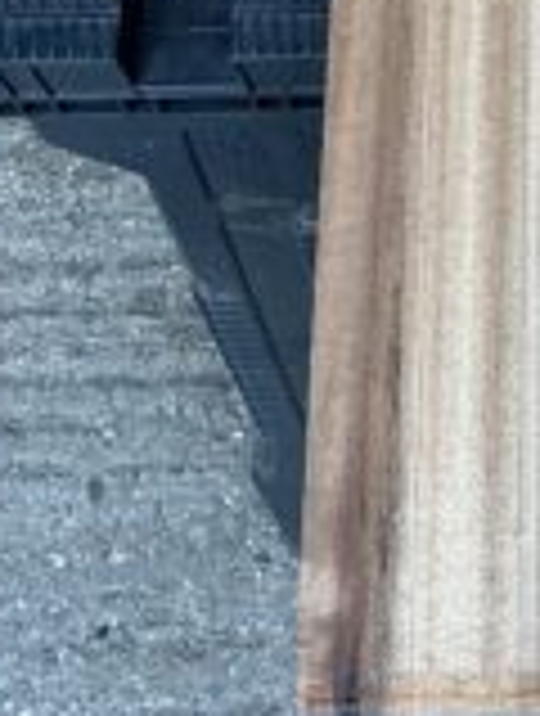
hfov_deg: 14.7
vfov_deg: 17.9
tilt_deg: -67.4
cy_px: -381
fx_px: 2010
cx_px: 693
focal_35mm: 97
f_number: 1.8
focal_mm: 3
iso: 32
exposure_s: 1/100
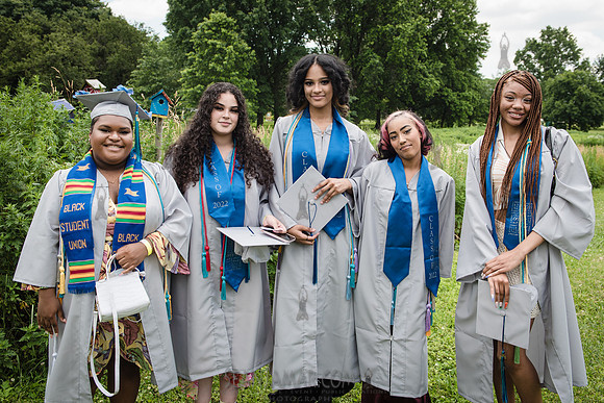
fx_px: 598
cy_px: 177
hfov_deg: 53.6
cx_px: 307
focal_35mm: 36
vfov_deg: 37.2
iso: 200
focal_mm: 31
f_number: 5.6
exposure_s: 1/500
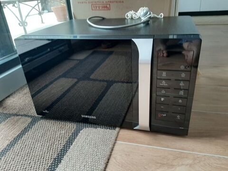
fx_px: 171
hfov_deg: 67.3
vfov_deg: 53.1
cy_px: 86
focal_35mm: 26
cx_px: 114
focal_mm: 3.93
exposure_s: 1/50
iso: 100
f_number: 1.7
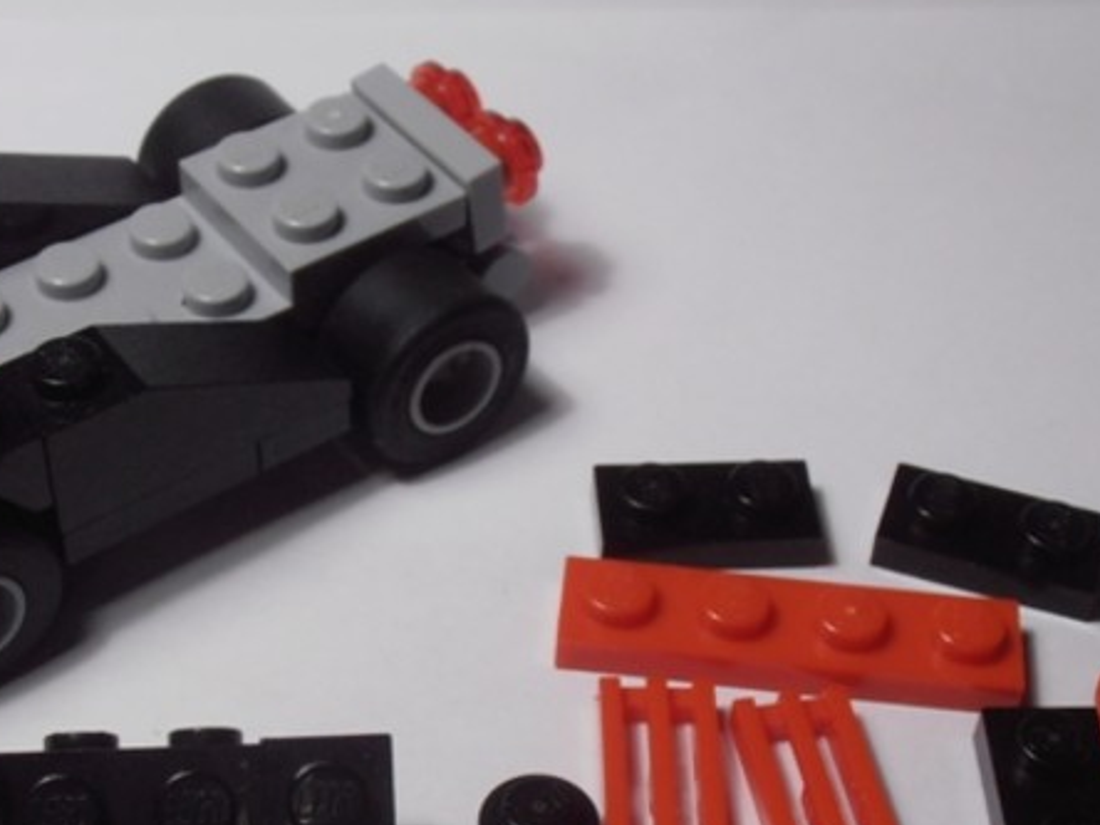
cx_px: 404
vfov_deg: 19.6
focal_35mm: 75
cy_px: 546
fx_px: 2383
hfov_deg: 25.9
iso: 80
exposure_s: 1/50
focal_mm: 6.61
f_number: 3.9
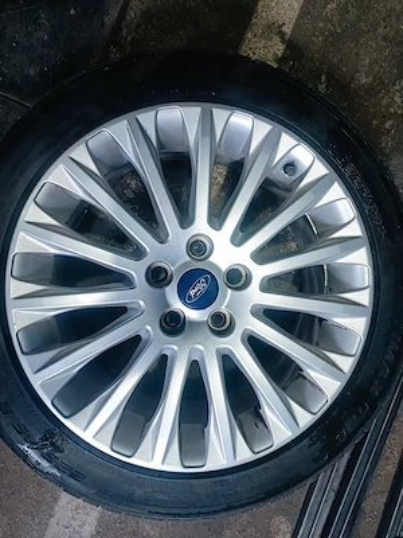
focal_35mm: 24
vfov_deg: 71.6
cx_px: 202
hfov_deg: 56.8
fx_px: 373
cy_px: 269
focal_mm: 5.31
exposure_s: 1/50
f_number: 1.7
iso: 1072
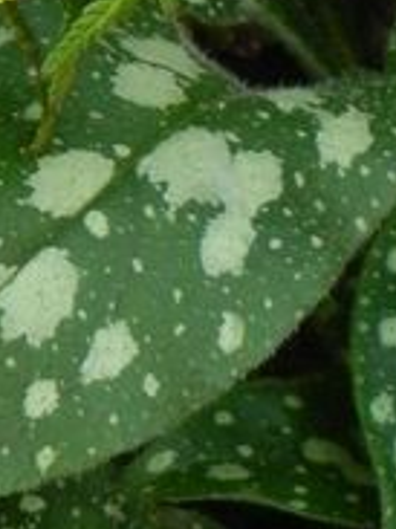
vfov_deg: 5.3
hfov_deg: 4.0
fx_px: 5681
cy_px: 558
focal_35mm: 372
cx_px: 468
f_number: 4.5
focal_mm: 15.1
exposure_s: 1/60
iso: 160
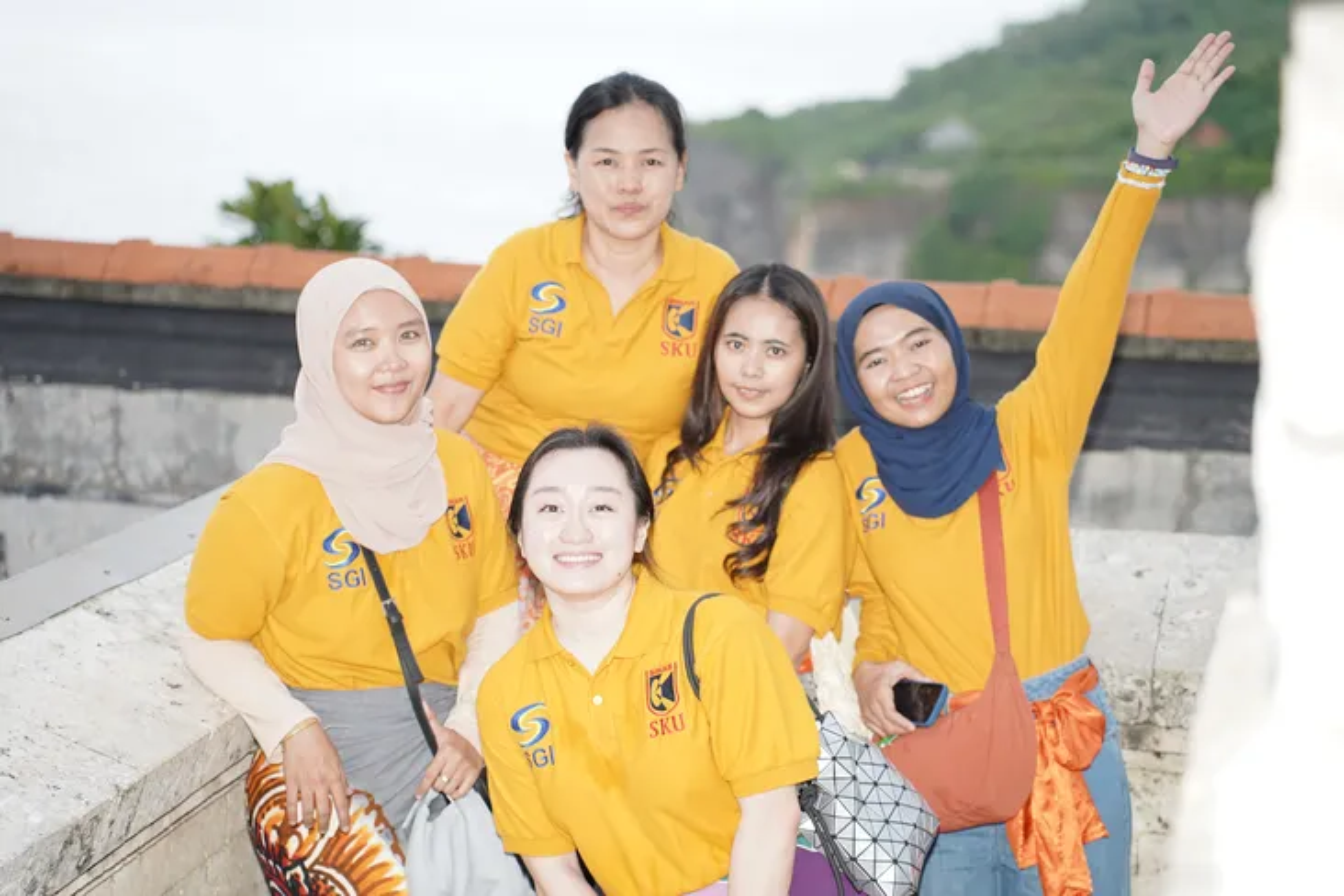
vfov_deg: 18.2
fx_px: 2800
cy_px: 448
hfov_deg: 27.0
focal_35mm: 75
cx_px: 672
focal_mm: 75
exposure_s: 1/200
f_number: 2.8
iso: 100
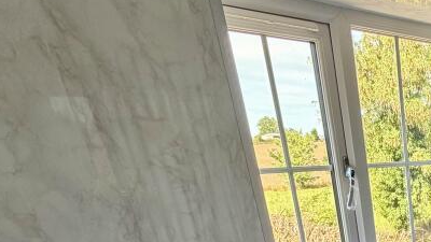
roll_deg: +1.6
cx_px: 478
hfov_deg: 41.0
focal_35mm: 39
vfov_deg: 23.2
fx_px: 446
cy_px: 381
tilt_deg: -28.6
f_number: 2.2
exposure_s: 1/121
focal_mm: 2.22
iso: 125
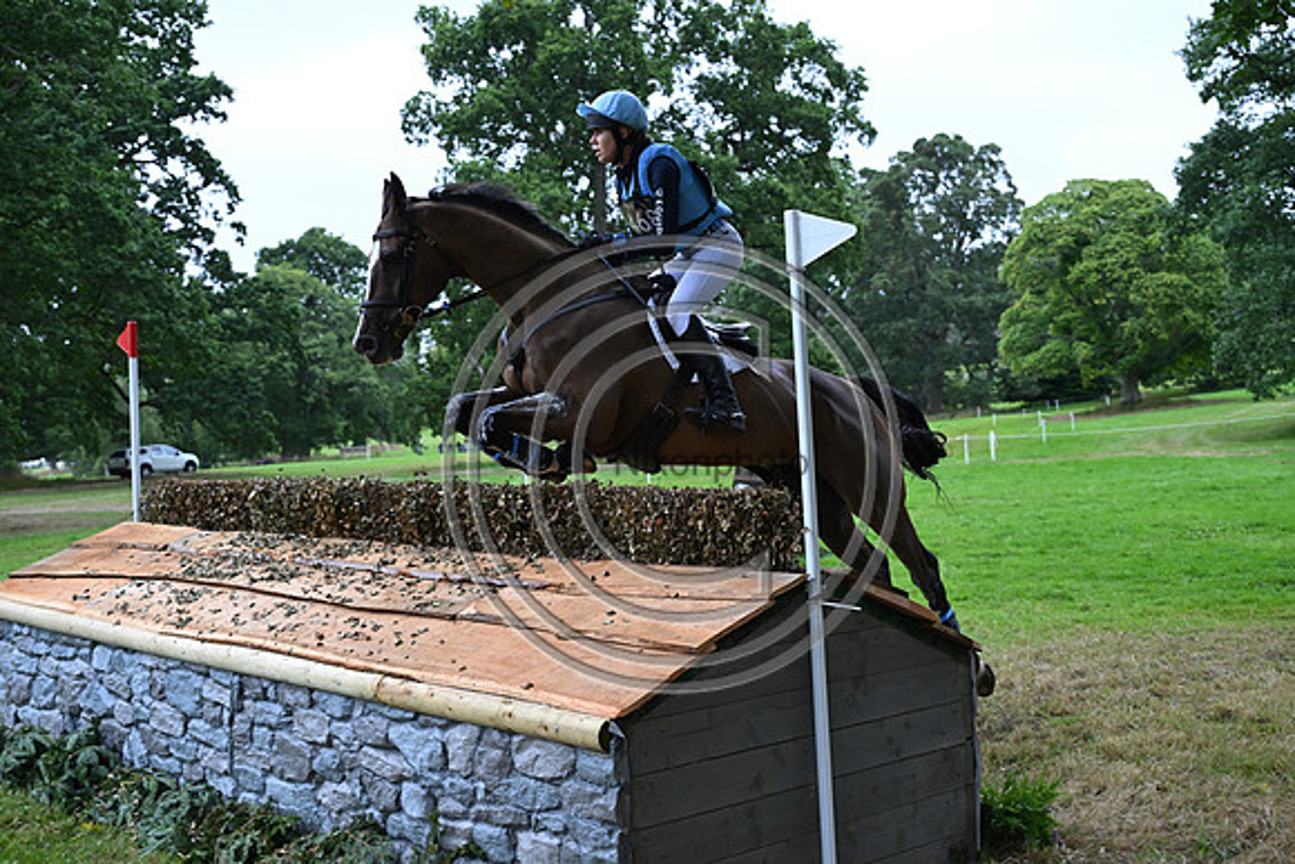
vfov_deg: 31.9
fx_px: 1511
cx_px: 648
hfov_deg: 46.4
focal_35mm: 42
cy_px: 432
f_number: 4
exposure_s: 1/1250
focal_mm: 42
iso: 1250
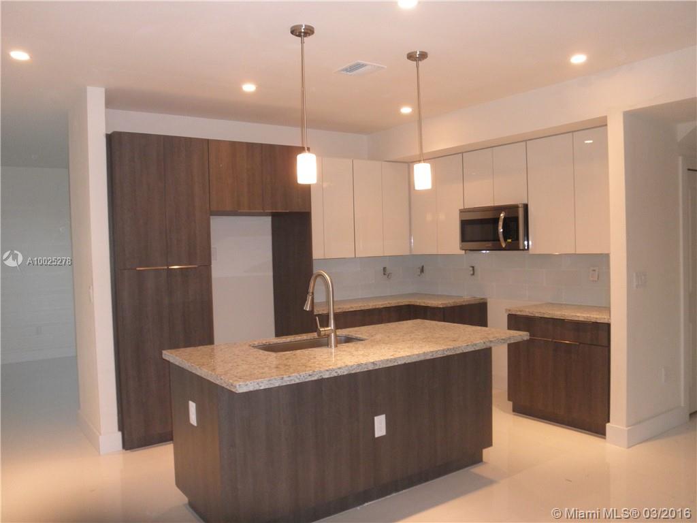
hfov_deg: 63.4
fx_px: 564
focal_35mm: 28
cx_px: 348
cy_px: 262
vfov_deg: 49.7
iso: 200
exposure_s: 1/30
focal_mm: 5
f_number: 3
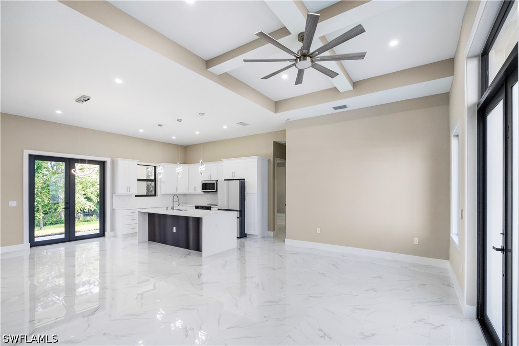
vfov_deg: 73.7
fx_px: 231
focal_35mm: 16
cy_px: 173
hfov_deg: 96.7
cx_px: 260
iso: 500
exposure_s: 1/160
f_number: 4
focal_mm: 16
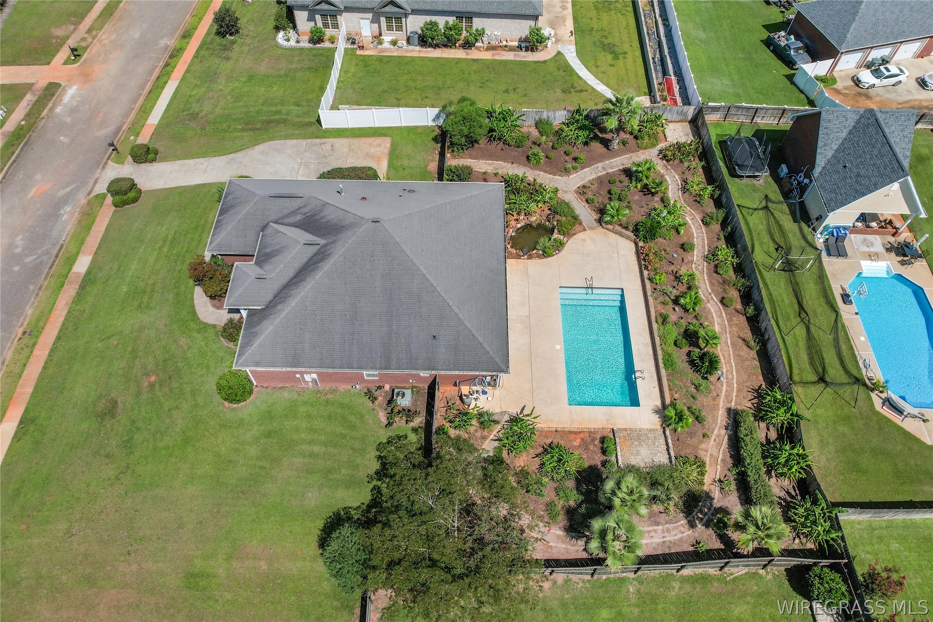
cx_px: 466
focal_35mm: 22
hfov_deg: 78.6
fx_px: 570
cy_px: 311
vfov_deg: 57.2
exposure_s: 1/800
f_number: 2.8
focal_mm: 8.38
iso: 100
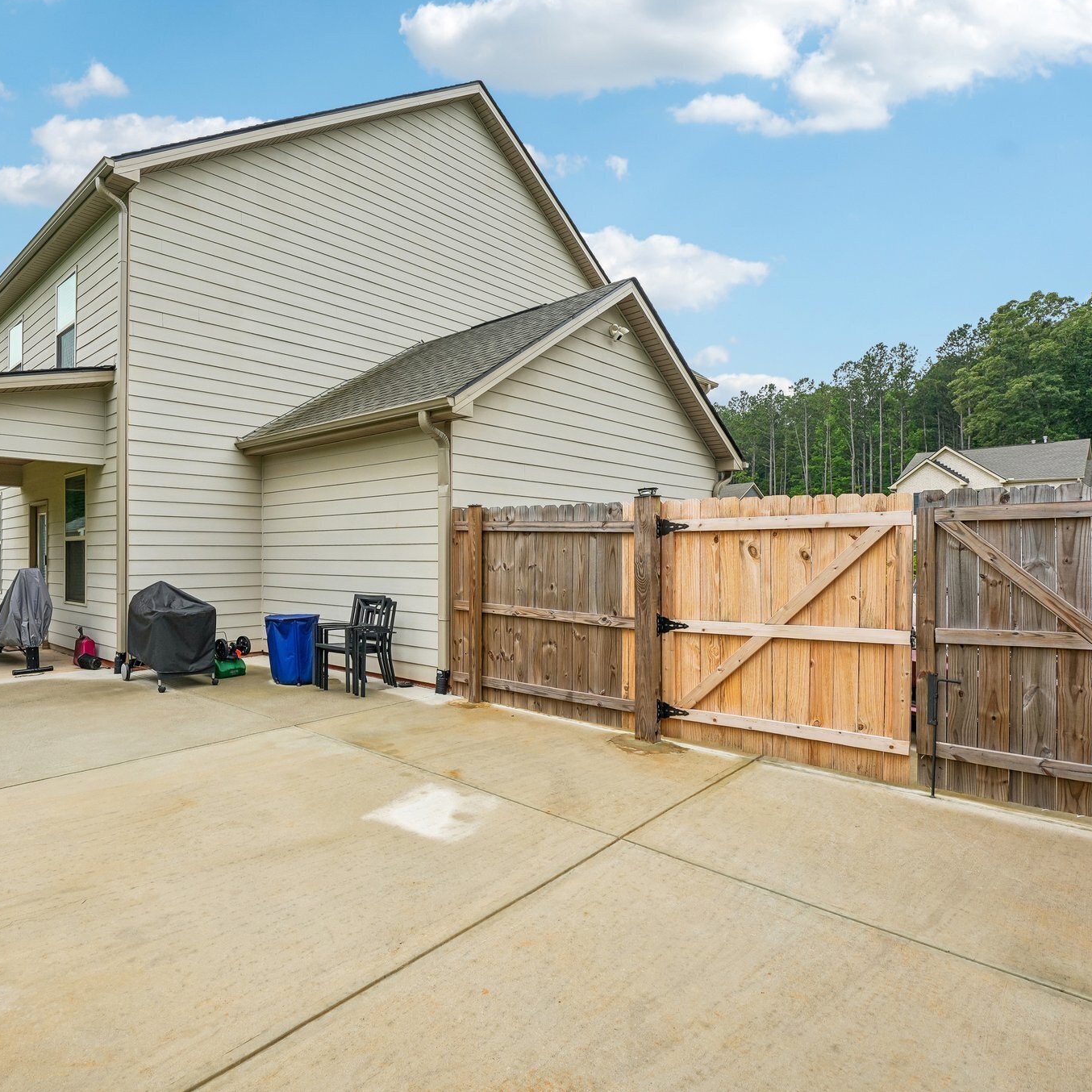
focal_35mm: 18
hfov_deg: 77.9
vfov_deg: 80.7
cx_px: 357
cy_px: 542
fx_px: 642
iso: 100
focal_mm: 14
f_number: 8
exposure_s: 1/125
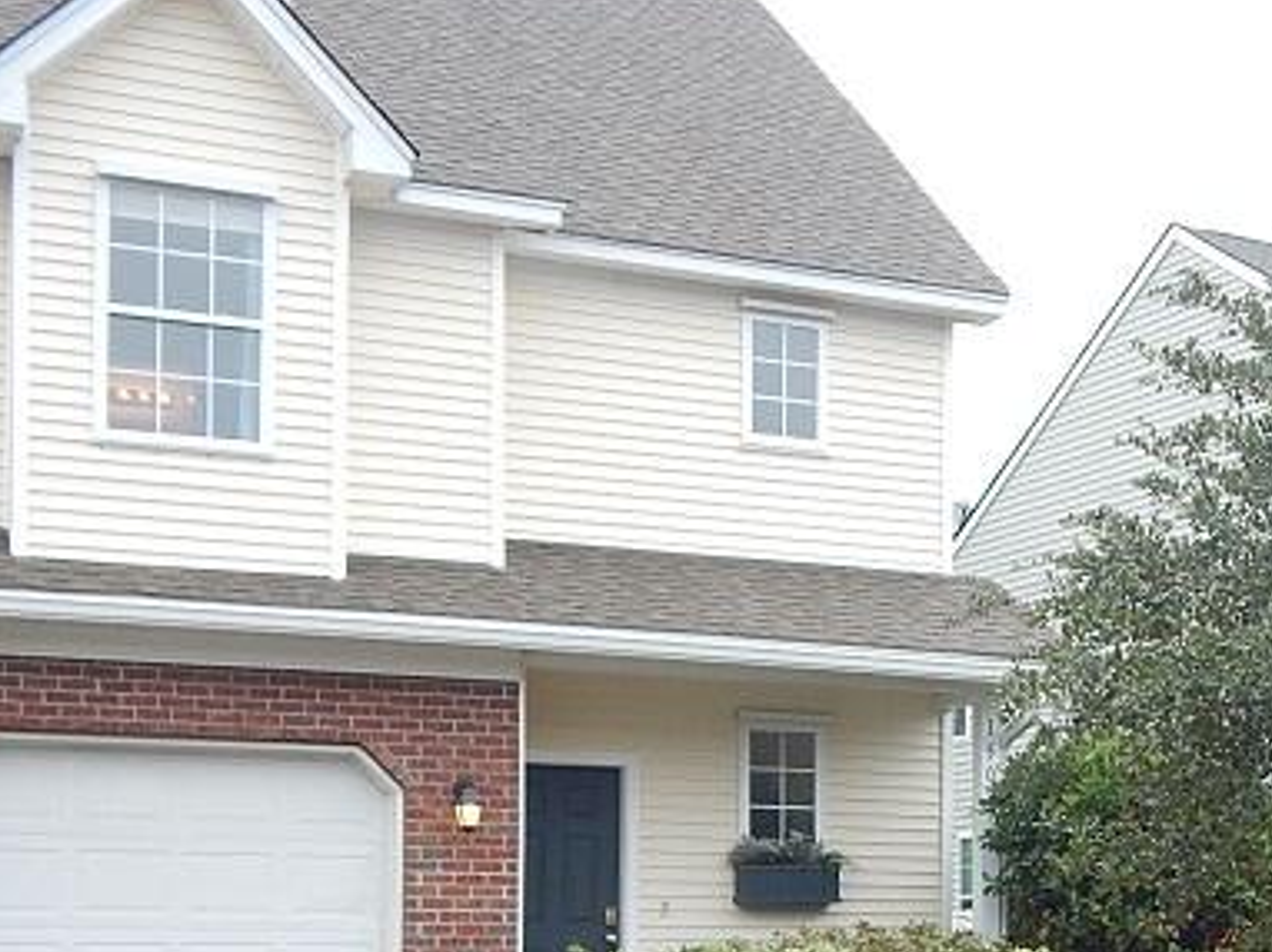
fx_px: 2387
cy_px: 915
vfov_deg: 21.9
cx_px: 1086
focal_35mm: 65
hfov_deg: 28.9
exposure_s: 1/200
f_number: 3.2
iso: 125
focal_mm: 5.6
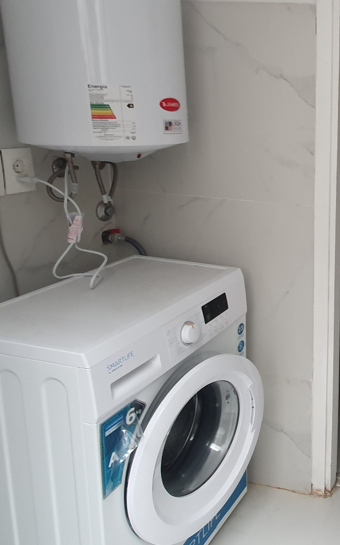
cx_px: 424
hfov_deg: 31.7
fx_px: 475
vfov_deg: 58.9
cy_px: 205
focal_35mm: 32
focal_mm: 1.8
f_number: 2.2
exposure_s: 1/60
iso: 125
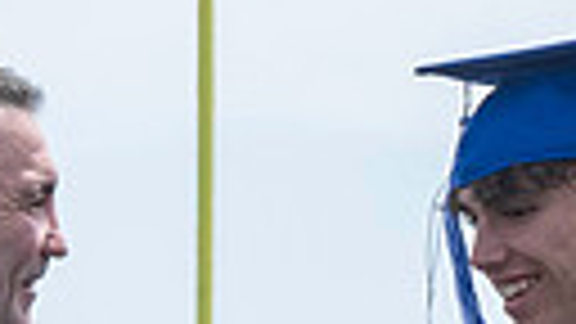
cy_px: 422
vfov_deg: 1.5
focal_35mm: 816
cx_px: -306
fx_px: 12463
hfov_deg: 2.6
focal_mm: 70
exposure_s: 1/250
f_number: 13
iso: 200
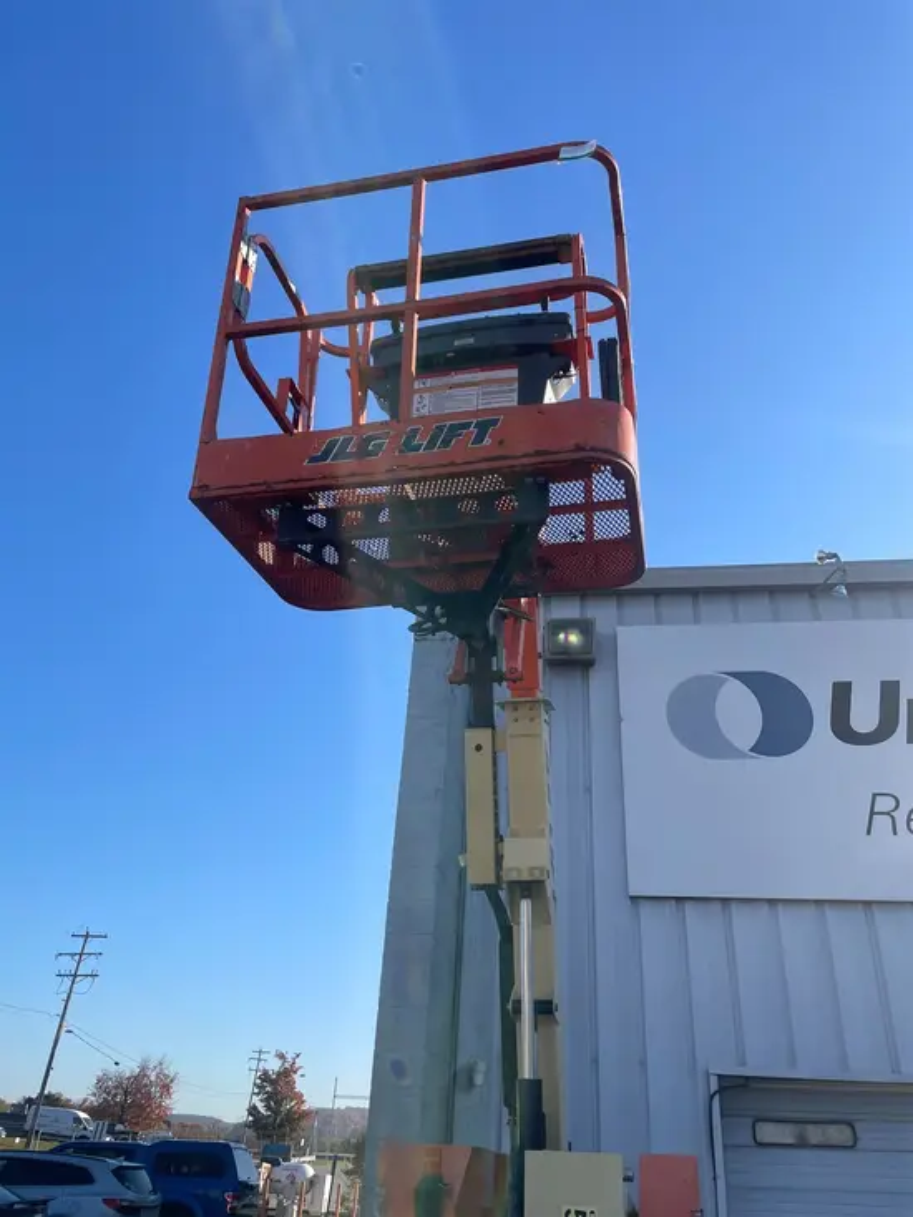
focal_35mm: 26
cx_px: 456
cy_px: 608
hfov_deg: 53.1
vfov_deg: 67.3
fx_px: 914
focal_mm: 4.2
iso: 32
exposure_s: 1/2506
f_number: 1.6
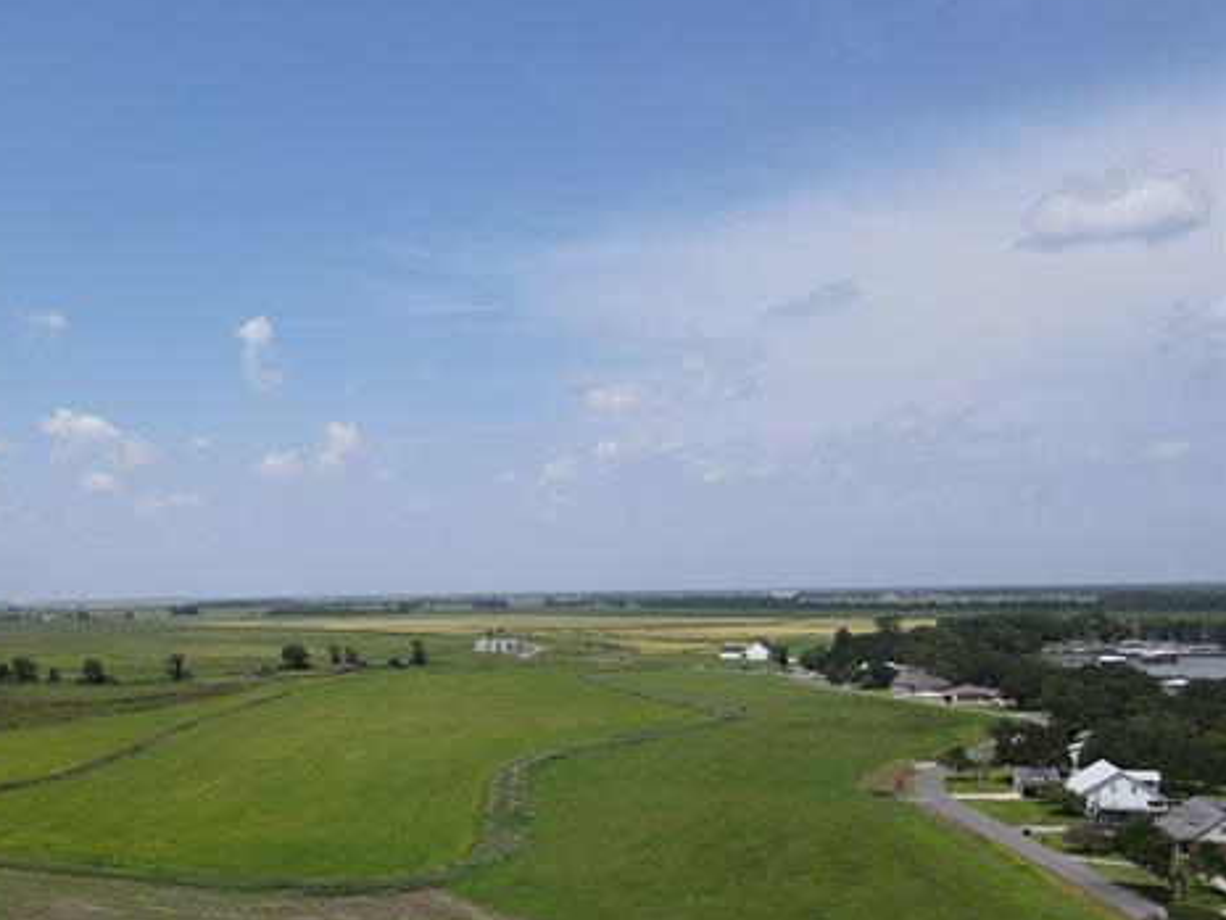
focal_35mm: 33
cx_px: 388
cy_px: 590
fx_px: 1169
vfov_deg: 42.5
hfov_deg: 54.0
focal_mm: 4.5
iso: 100
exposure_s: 1/1000
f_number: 2.8
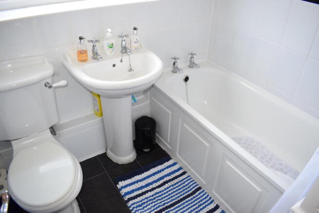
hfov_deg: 67.3
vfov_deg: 48.0
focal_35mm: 27
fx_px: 239
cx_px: 160
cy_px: 106
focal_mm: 18
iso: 800
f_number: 5
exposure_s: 1/100
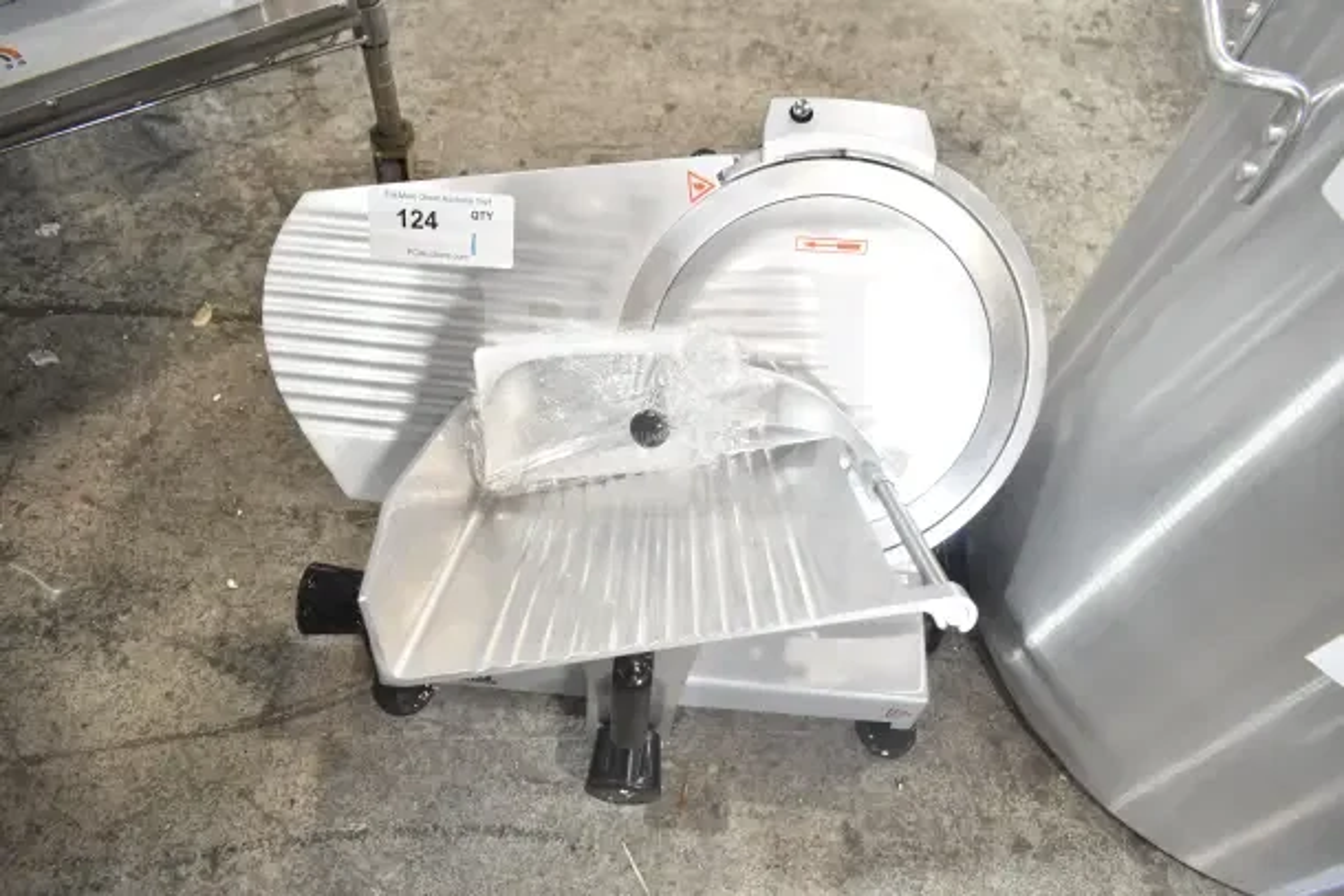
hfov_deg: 67.4
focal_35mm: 27
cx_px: 672
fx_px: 1008
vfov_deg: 48.0
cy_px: 448
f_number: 5
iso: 1600
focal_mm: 18
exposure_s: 1/100
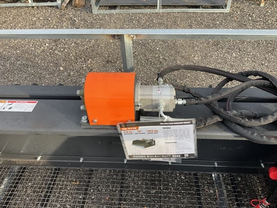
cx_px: 138
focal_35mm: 29
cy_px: 104
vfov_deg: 48.2
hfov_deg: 61.7
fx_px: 232
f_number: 1.8
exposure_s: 1/243
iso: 20
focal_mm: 3
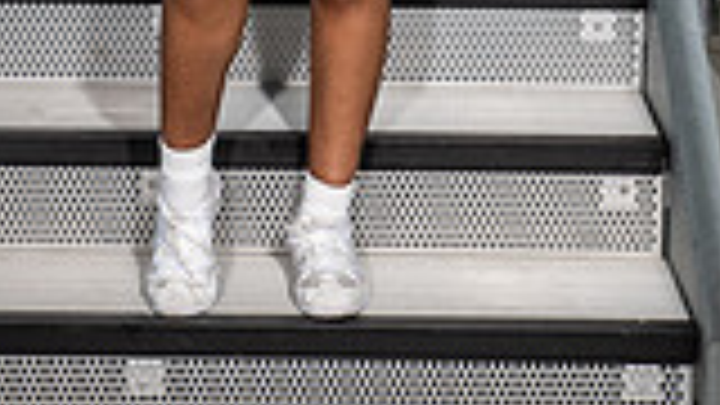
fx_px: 2692
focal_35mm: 141
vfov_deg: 8.0
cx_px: 288
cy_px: -518
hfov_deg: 15.2
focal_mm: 48
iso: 200
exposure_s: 1/320
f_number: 7.1
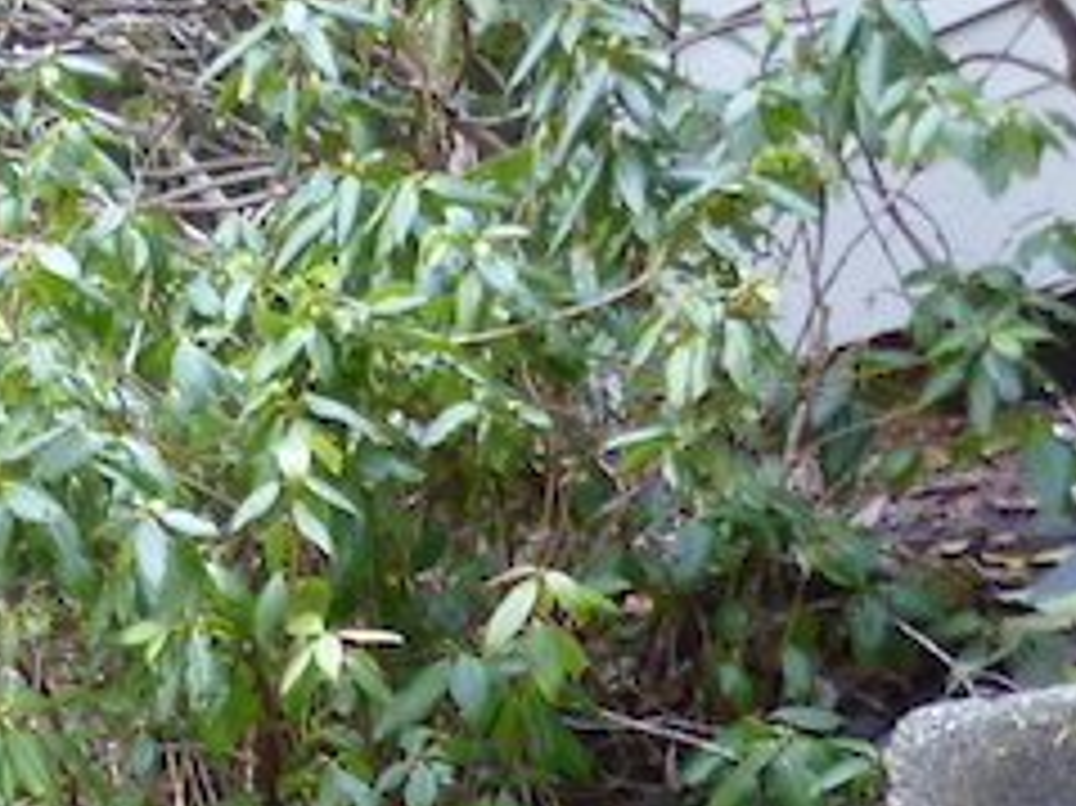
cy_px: 1459
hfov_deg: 12.7
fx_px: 4132
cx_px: -1193
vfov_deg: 10.5
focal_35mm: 133
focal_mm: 5.5
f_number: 3.6
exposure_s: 1/15
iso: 125
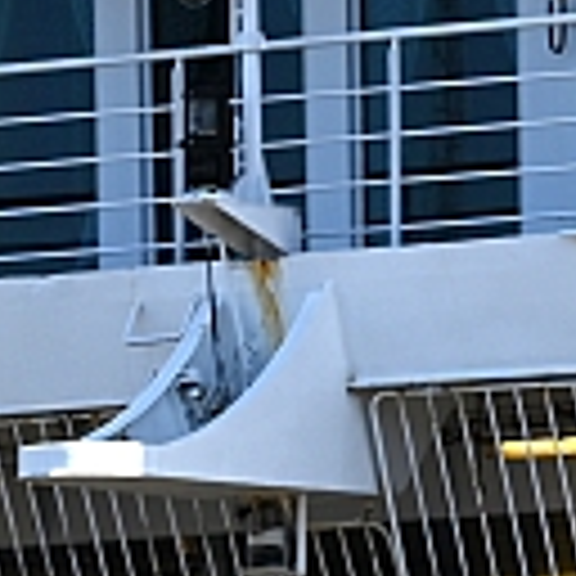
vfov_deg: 3.7
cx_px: 999
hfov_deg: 3.7
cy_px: 677
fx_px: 8942
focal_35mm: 475
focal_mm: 70
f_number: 6.3
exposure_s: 1/320
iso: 100
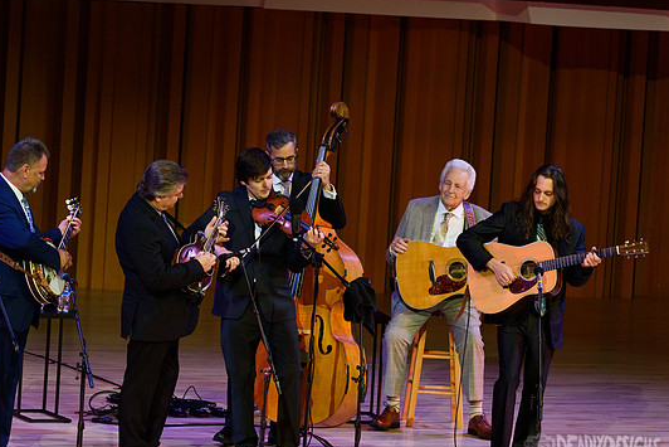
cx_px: 309
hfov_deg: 9.7
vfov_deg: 6.5
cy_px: 223
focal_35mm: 213
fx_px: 3959
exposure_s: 1/320
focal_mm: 185
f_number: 5.3
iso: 2500
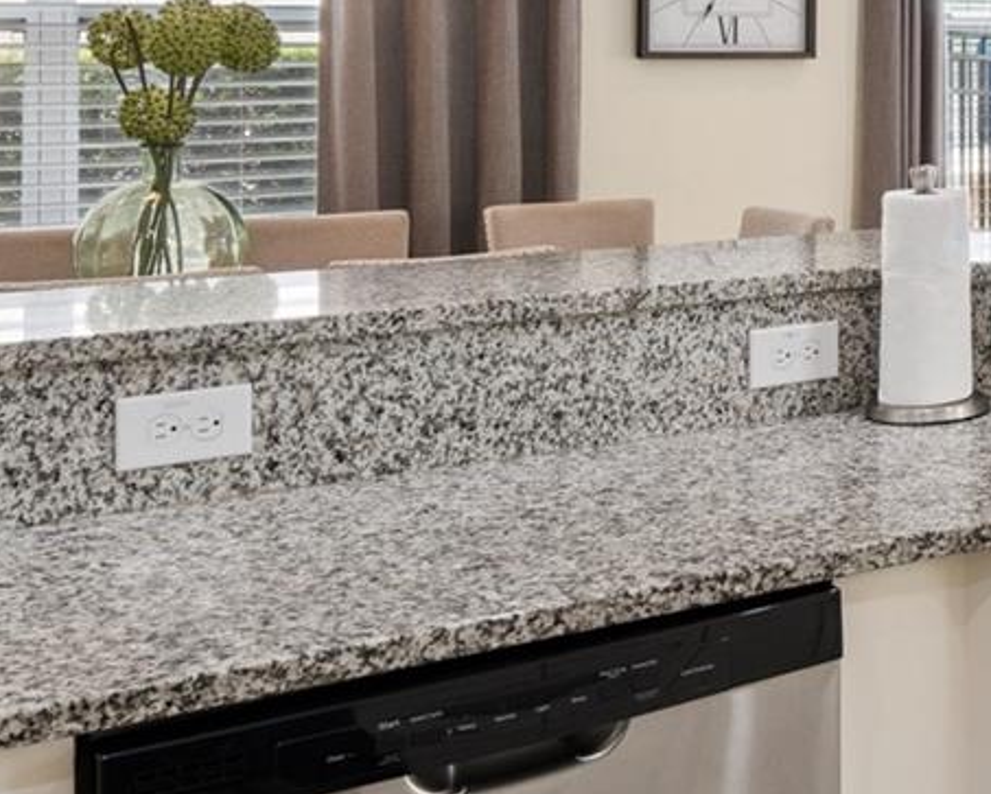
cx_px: 1363
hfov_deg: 27.3
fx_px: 1604
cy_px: 7
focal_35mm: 55
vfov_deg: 26.4
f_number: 11
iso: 400
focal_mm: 11
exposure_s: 1/15
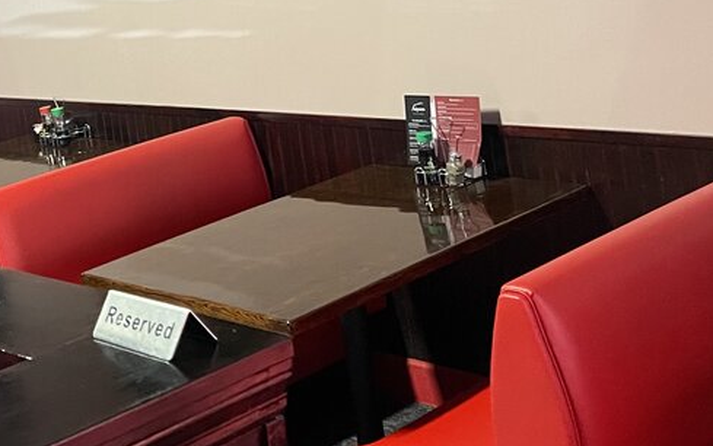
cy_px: -109
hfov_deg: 29.9
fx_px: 1263
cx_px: 42
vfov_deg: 18.8
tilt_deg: +0.4
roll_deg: +7.3
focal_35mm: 65
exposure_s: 1/60
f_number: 1.6
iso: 400
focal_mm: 5.1
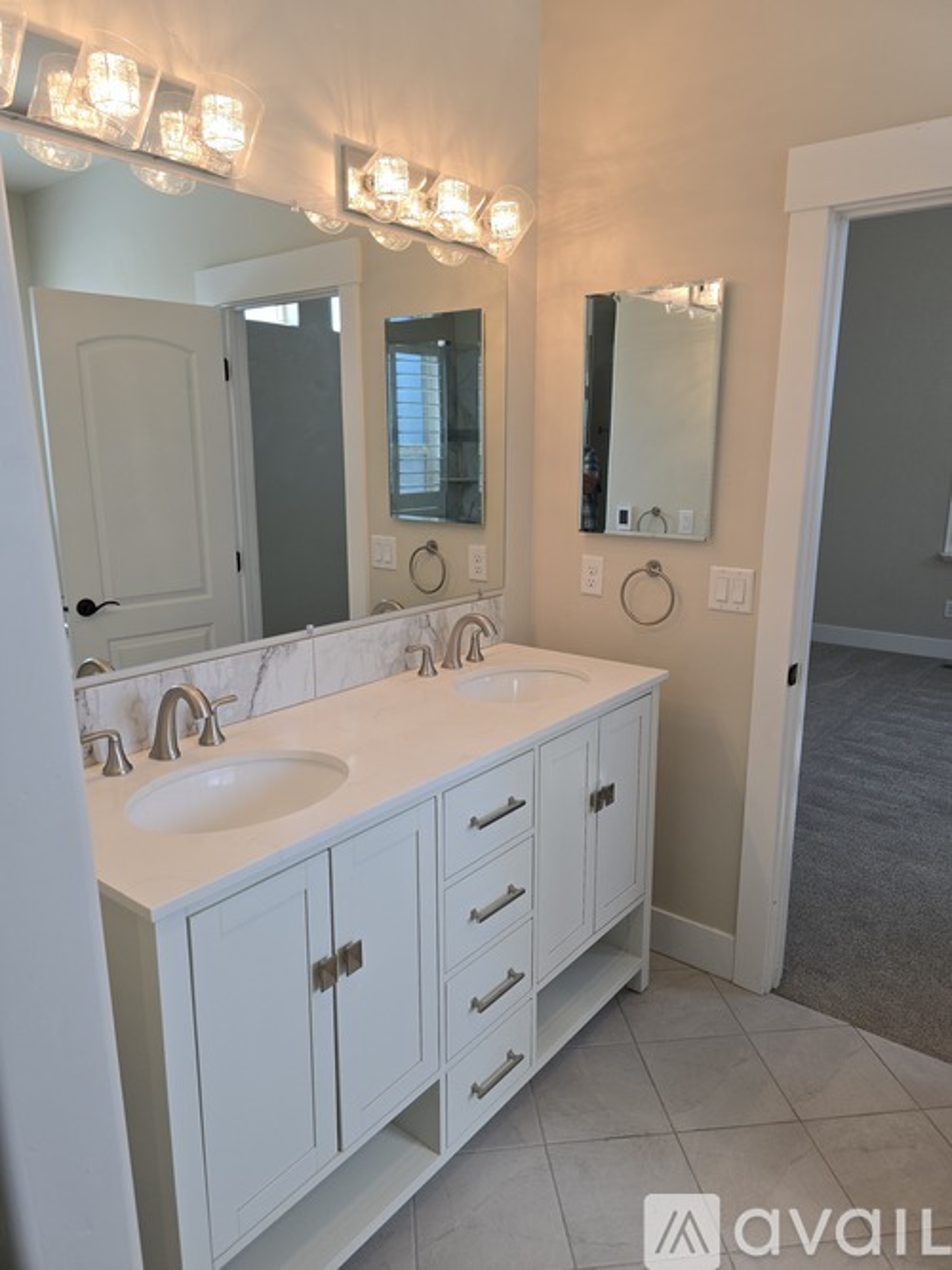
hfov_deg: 58.9
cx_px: 476
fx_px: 844
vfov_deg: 73.9
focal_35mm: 23
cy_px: 635
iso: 32
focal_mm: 6.3
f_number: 1.7
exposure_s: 1/120
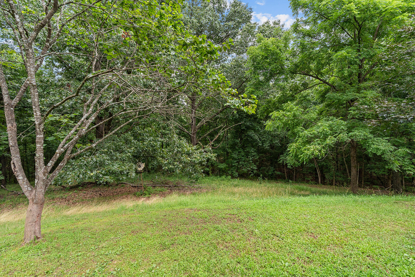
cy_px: 138
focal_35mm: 16
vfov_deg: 73.8
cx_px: 208
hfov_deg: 96.7
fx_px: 184
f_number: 5.6
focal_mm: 16
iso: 640
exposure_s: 1/200
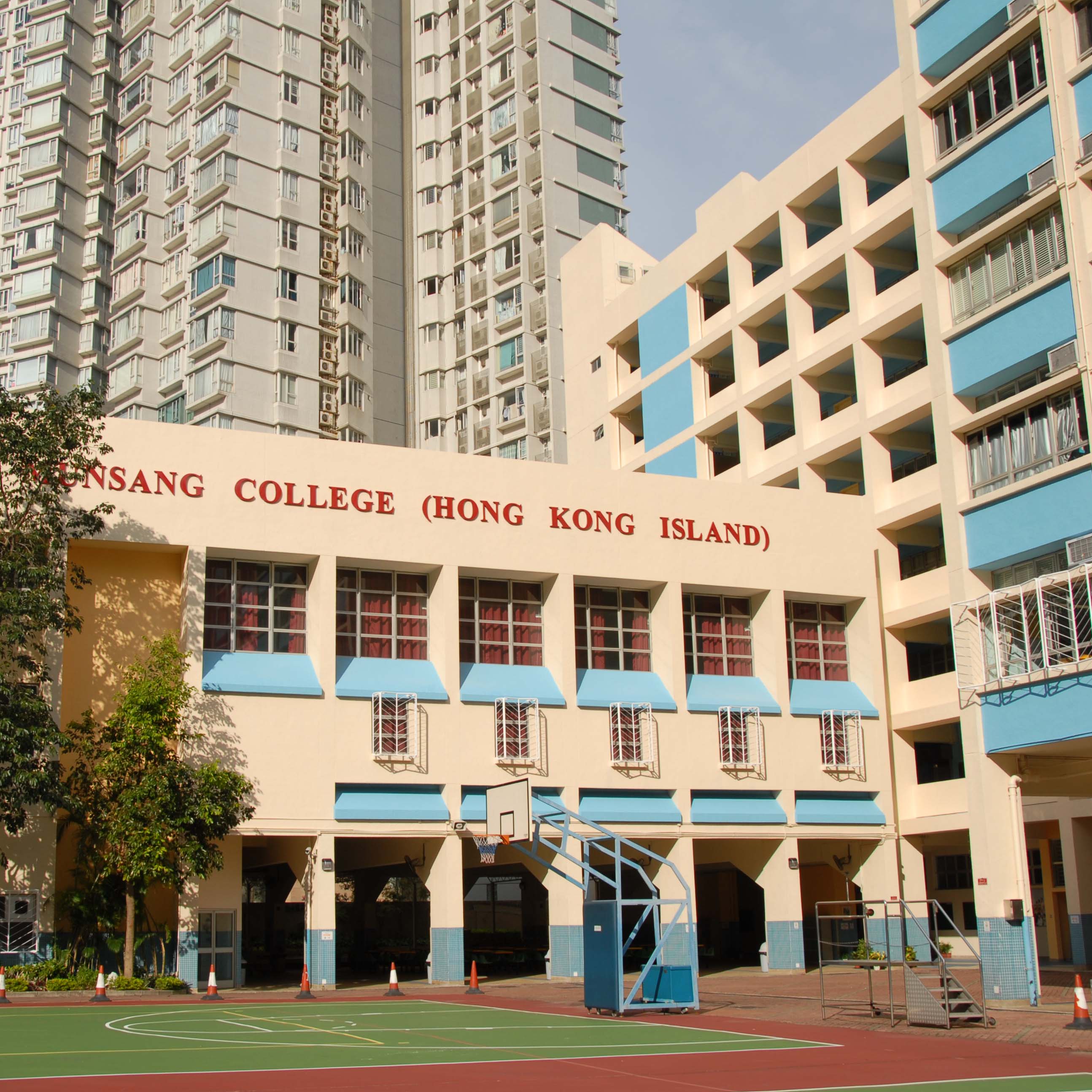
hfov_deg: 39.9
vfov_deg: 40.0
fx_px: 1499
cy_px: 546
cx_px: 445
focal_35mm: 42
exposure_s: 1/320
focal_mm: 22
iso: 100
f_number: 9
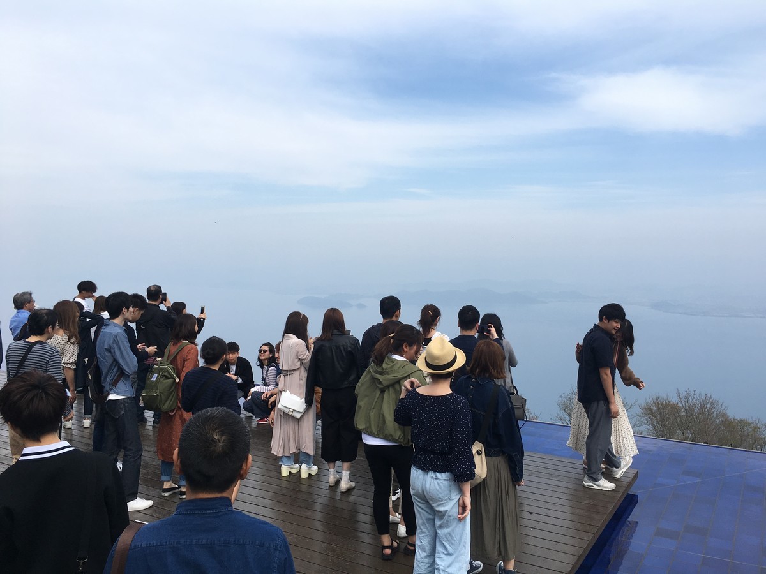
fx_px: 642
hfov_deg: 61.7
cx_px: 383
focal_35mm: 29
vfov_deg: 48.2
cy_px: 287
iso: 25
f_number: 2.2
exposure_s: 1/1832
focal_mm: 4.15
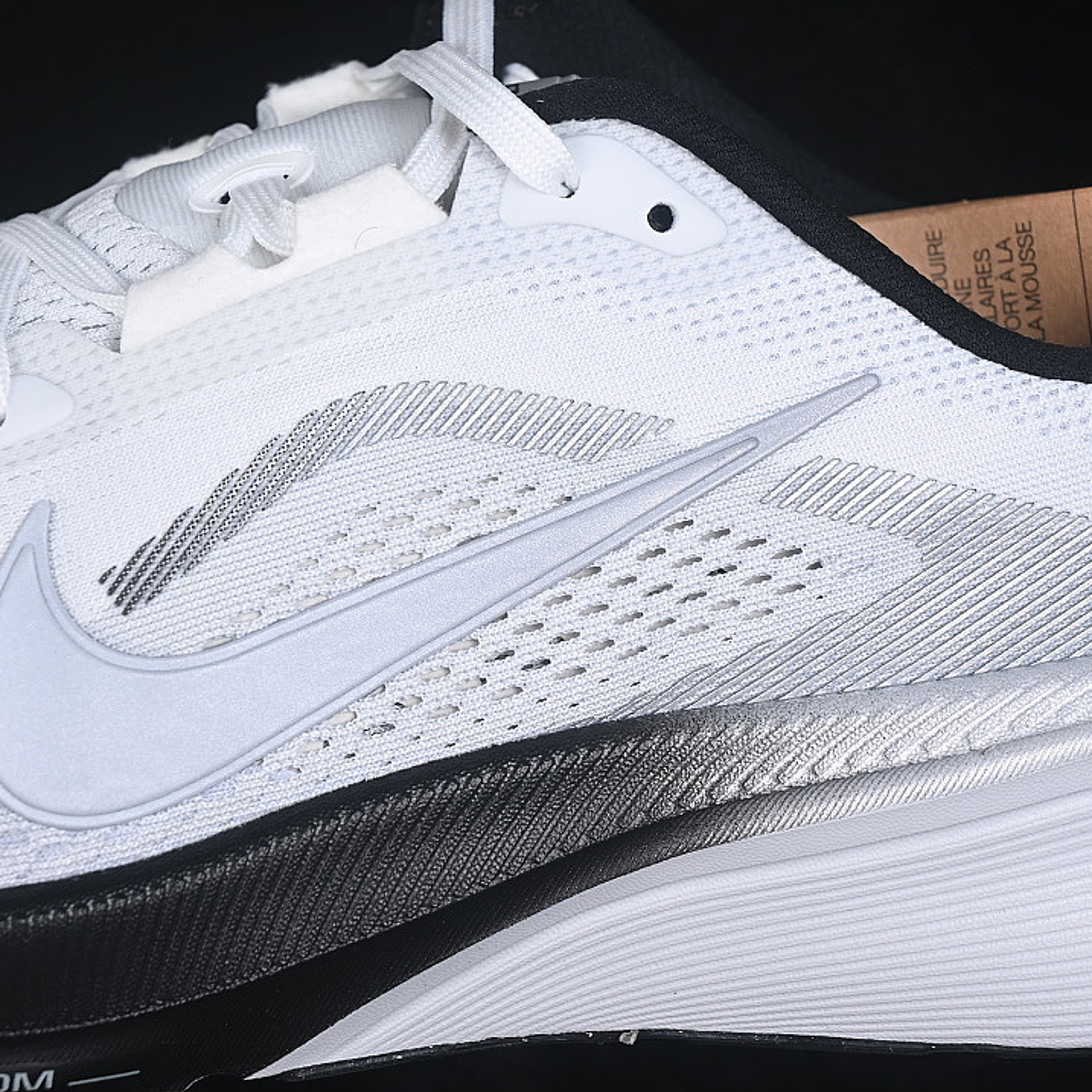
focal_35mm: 96
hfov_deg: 18.1
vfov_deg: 18.1
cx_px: 521
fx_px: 3426
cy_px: 547
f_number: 7.1
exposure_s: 1/80
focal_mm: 50
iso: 160
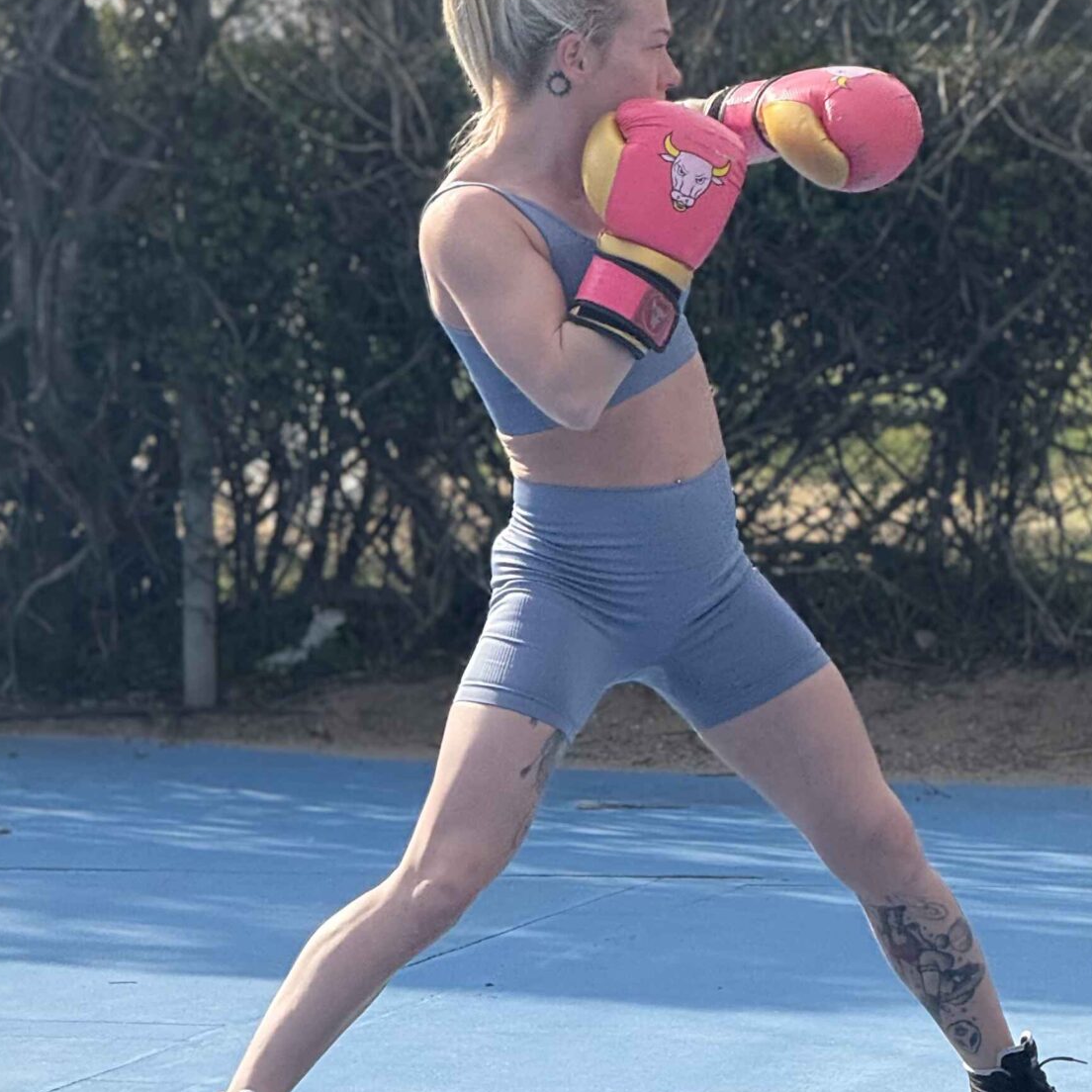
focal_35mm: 246
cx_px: 941
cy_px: 401
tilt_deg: -0.8
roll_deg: +0.3
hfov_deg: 7.1
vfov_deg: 7.1
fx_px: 8780
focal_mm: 15.66
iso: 64
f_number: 2.8
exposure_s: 1/963
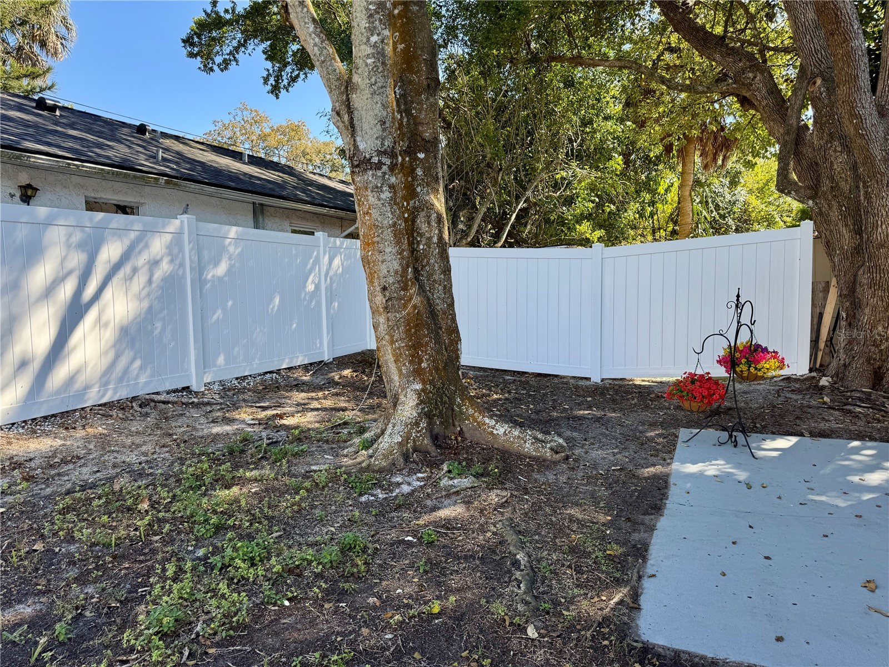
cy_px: 334
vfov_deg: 56.8
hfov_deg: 71.6
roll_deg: +0.7
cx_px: 444
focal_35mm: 24
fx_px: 616
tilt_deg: -4.9
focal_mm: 6.76
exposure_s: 1/765
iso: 80
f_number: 1.78
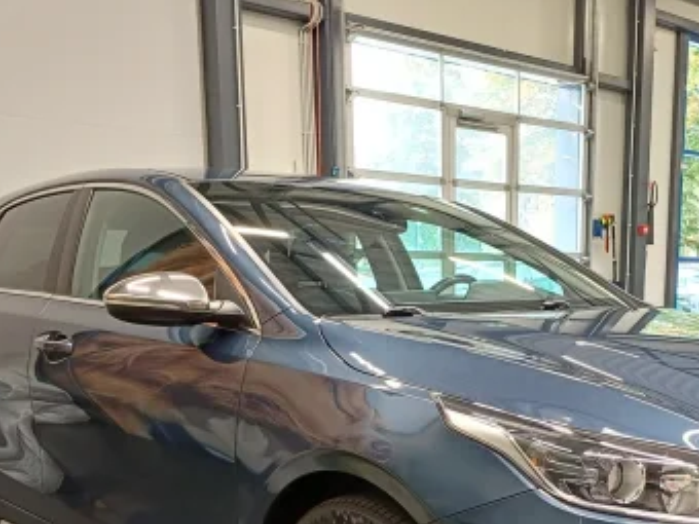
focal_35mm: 47
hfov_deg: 39.8
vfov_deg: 29.7
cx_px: 477
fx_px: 949
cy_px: 458
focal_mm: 4.65
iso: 320
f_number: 1.8
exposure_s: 1/33.3
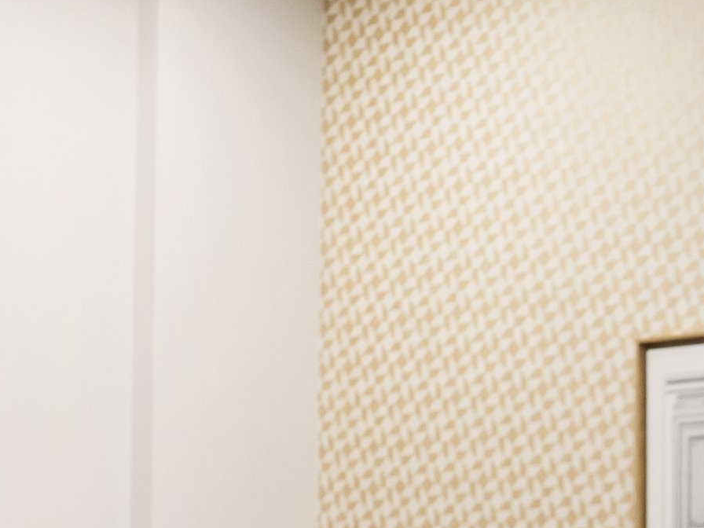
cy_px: 782
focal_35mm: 152
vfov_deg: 9.5
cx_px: 923
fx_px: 3091
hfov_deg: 12.6
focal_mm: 24
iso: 100
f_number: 5
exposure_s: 1/6
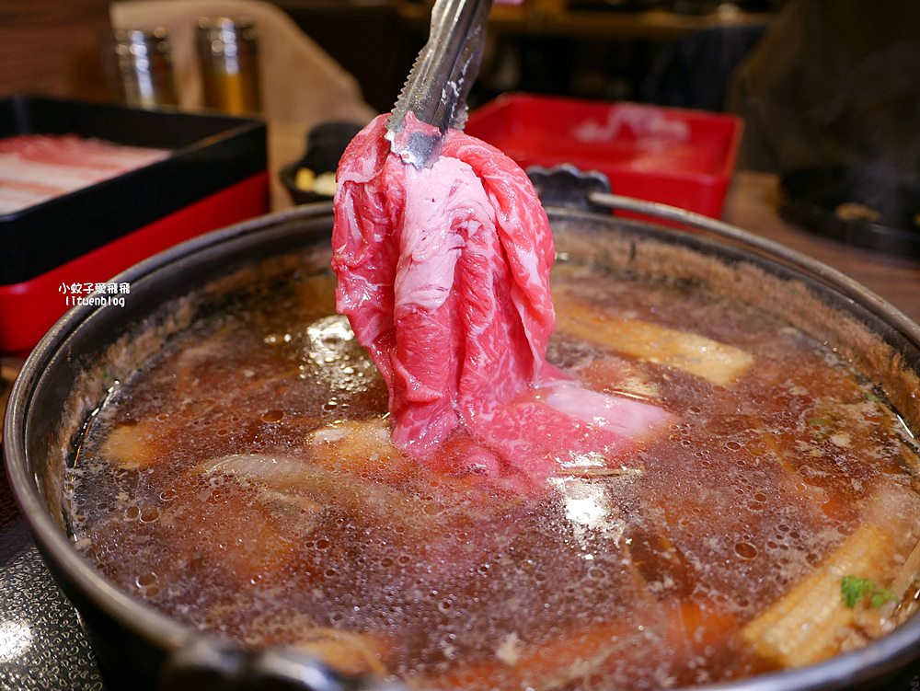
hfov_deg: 63.4
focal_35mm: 28
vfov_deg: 49.8
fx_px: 745
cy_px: 346
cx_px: 460
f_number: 2.5
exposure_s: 1/60
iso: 500
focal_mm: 14
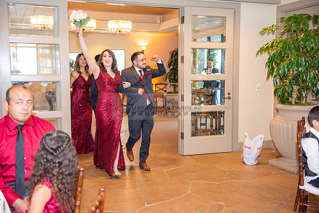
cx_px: 160
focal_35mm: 42
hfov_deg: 46.4
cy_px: 106
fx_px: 372
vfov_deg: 31.9
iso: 1600
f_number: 3.5
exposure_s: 1/125
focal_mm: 42
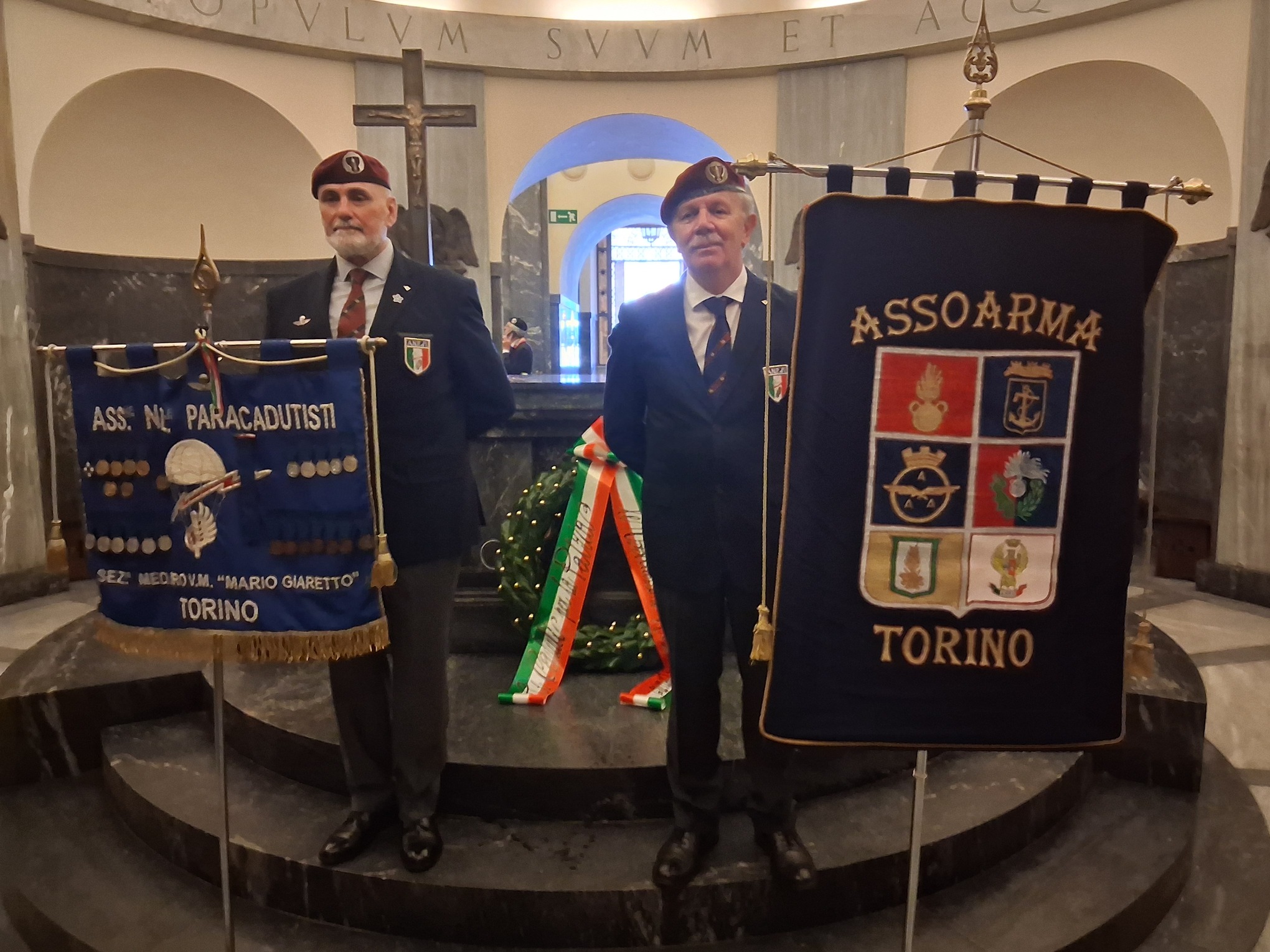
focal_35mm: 26
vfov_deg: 53.1
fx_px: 954
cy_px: 476
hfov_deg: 67.3
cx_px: 635
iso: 800
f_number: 1.8
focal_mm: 3.98
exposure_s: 1/25
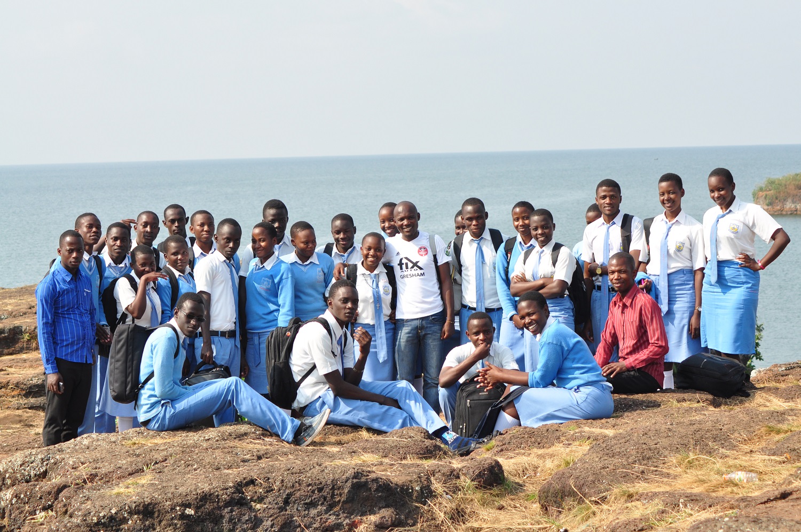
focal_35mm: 105
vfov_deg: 13.0
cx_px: 400
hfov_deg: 19.5
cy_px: 266
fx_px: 2333
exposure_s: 1/640
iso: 320
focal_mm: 70
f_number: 6.3
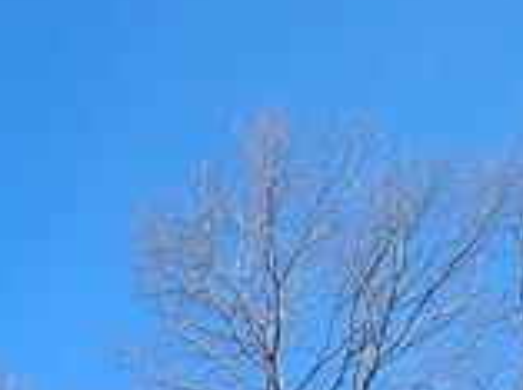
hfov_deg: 20.7
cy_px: 1040
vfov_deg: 12.2
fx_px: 1281
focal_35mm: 85
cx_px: -190
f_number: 2.2
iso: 50
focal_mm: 2.2
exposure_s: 1/970
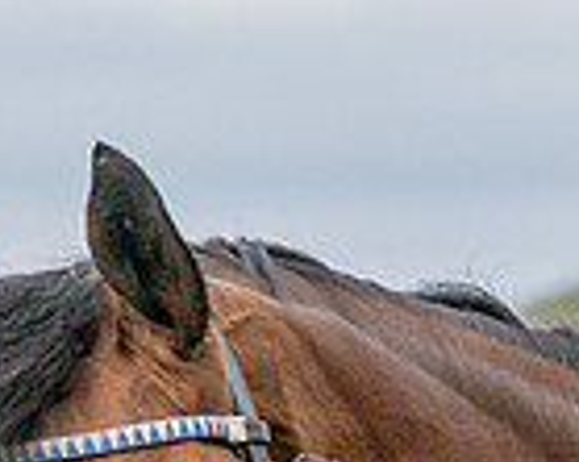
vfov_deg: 1.6
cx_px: 556
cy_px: 739
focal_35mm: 960
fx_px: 16439
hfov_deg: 2.0
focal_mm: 120
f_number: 5.6
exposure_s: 1/1250
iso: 400
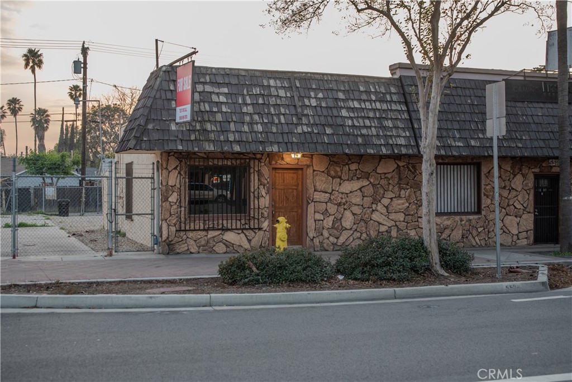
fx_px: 699
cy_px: 191
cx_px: 286
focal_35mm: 44
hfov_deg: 44.5
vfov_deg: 30.5
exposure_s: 1/320
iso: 1000
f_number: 4.5
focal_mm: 44
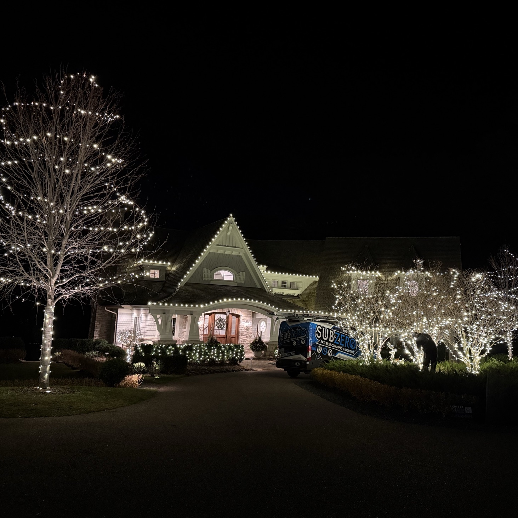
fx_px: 491
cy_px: 258
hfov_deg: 55.5
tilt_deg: +7.4
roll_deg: -3.0
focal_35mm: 29
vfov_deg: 55.6
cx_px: 283
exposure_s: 1/30
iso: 1250
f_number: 1.78
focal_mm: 6.76
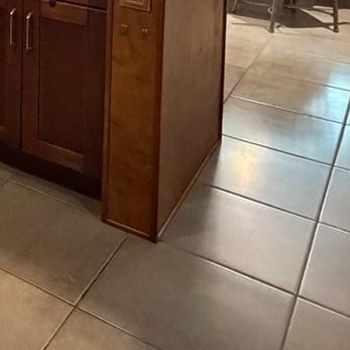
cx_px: -137
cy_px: -128
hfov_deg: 24.9
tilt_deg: -4.5
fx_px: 652
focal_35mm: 57
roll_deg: -0.1
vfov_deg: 25.1
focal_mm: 2.22
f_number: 2.2
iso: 1000
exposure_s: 1/60
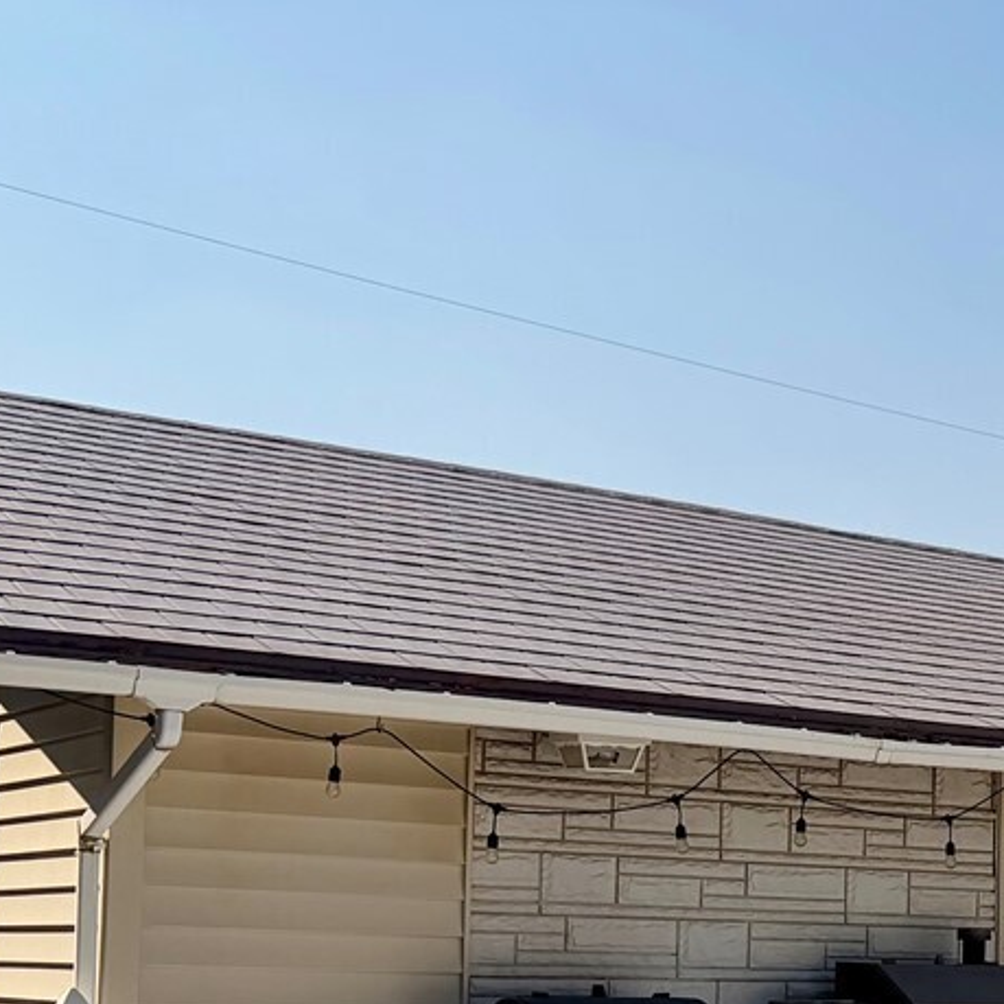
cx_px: 1406
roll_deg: -2.1
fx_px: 2428
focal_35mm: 74
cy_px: 925
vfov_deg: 22.7
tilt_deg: +1.1
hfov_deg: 20.7
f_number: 1.78
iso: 80
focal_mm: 6.76
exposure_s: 1/9091
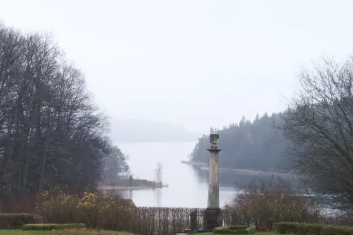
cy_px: 231
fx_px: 1068
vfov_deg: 12.4
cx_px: 16
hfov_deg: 18.4
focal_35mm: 109
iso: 200
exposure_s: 1
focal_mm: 32
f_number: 22
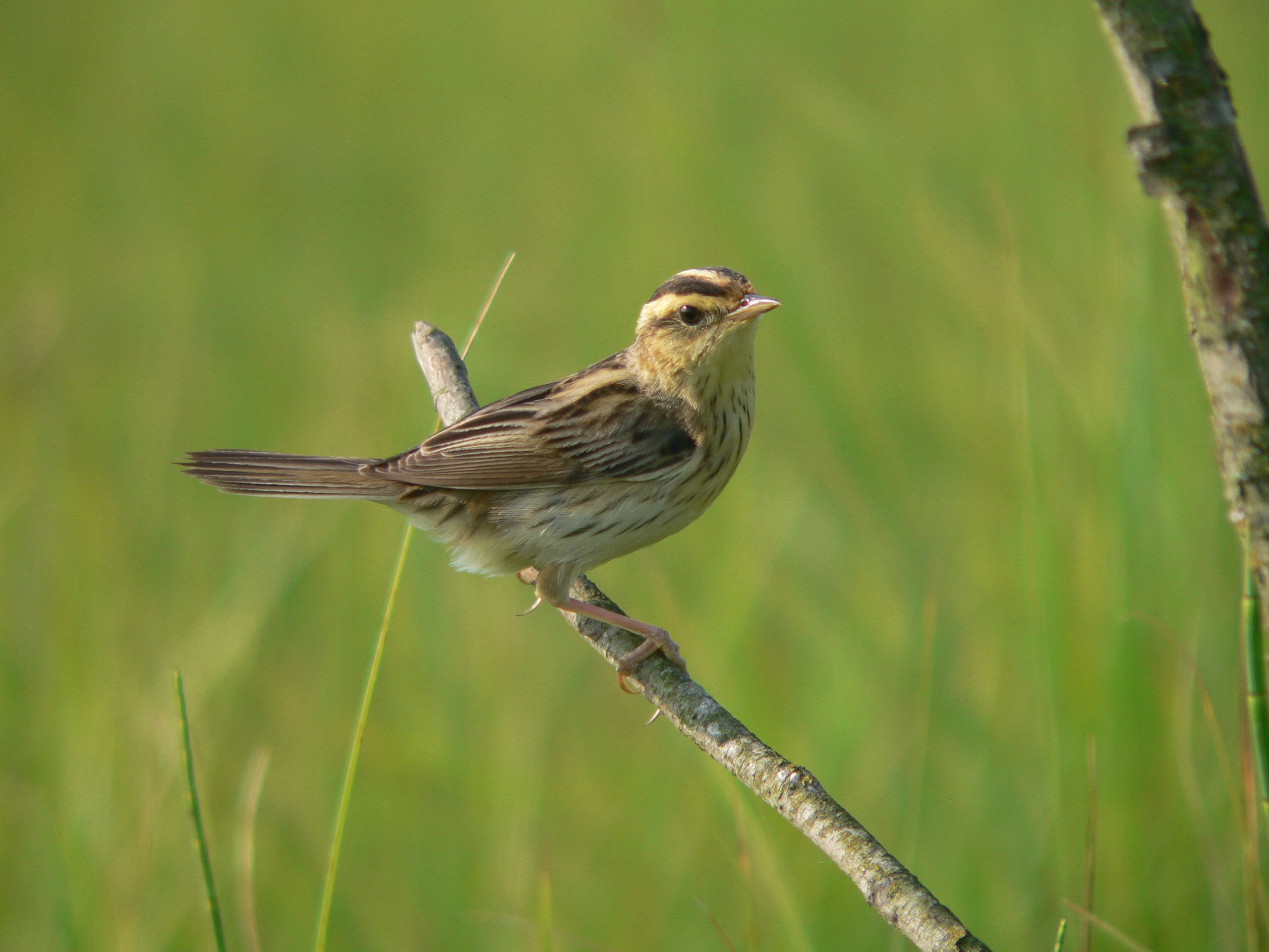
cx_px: 634
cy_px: 476
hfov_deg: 4.6
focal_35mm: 432
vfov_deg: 3.4
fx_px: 15837
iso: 80
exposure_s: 1/640
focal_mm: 72
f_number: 3.3
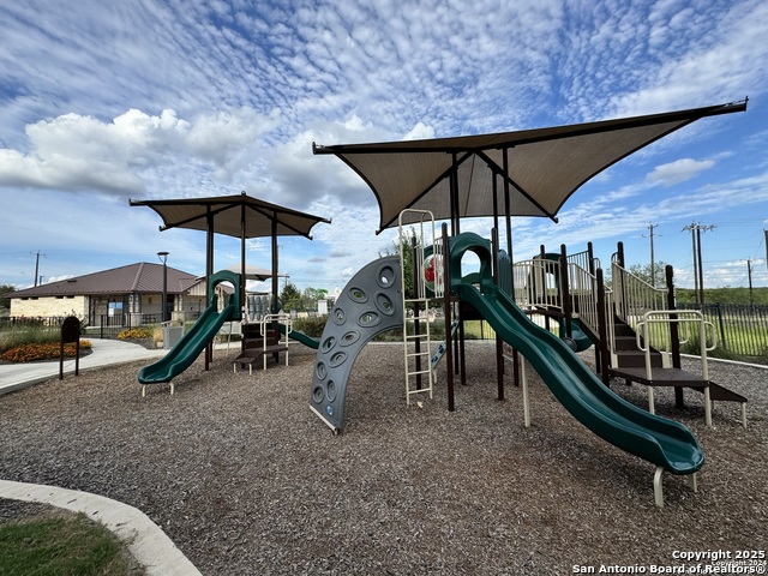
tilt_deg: +2.4
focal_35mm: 14
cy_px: 288
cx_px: 384
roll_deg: +1.5
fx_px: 311
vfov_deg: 85.7
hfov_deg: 102.1
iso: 50
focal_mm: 2.22
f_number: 2.2
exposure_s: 1/932
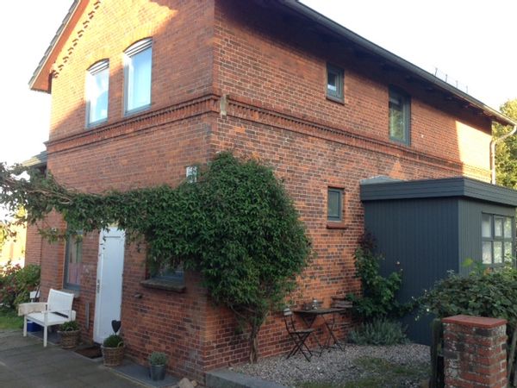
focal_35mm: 33
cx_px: 258
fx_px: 493
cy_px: 194
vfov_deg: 42.9
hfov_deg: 55.4
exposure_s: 1/153
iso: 50
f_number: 2.4
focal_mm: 4.12
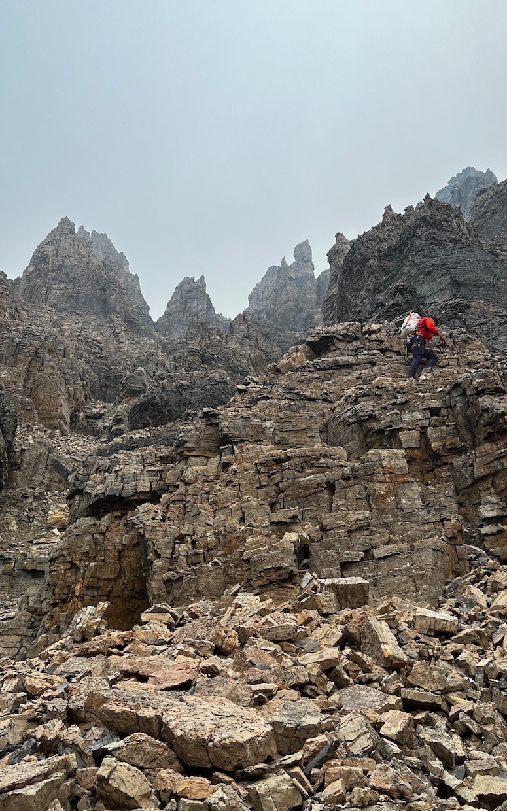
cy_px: 417
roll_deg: +3.1
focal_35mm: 32
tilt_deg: +35.1
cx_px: 304
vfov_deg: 59.6
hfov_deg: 39.3
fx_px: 707
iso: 50
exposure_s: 1/588
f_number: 1.5
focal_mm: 5.7
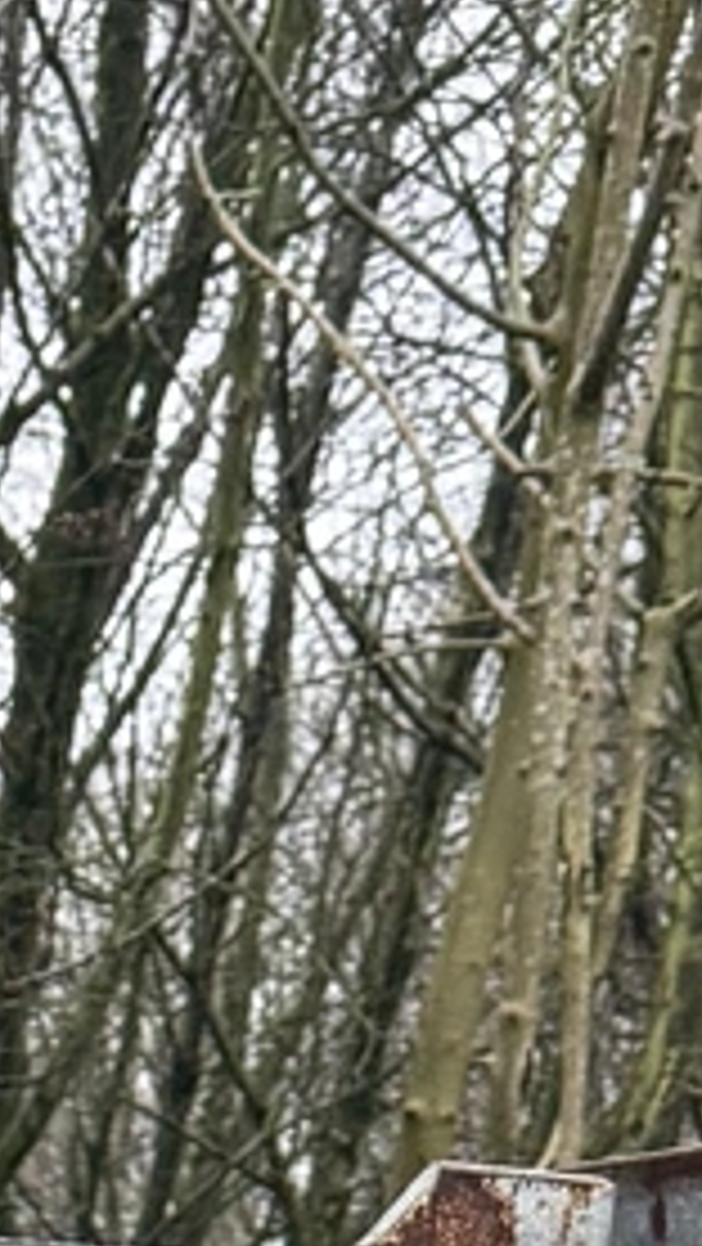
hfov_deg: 6.1
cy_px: 3801
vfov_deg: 9.1
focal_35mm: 189
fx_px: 6249
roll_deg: -1.9
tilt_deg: -12.7
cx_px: -1035
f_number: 1.78
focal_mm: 6.76
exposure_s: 1/121
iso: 200
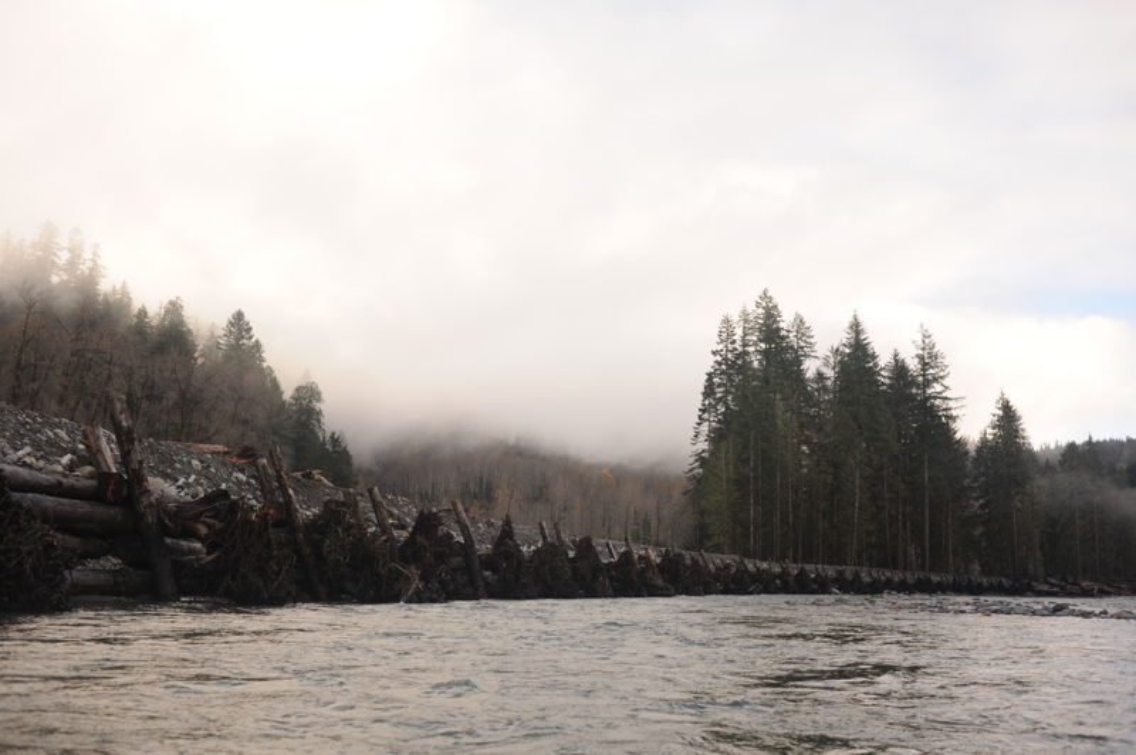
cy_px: 378
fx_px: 1104
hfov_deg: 54.5
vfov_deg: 37.8
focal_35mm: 35
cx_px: 568
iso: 320
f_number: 5
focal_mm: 35
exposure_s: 1/640
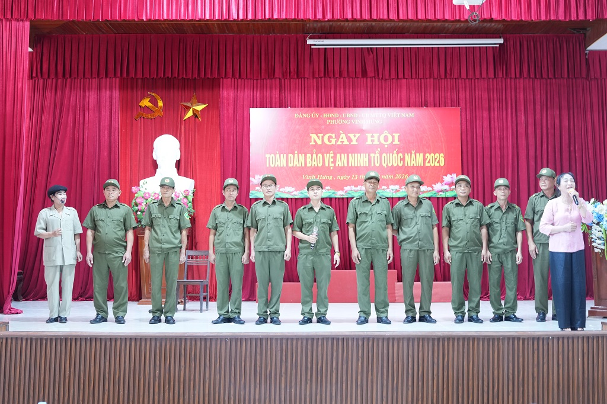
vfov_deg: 31.9
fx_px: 708
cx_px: 304
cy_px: 202
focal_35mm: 42
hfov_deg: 46.4
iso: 800
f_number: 2.8
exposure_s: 1/40
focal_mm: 28
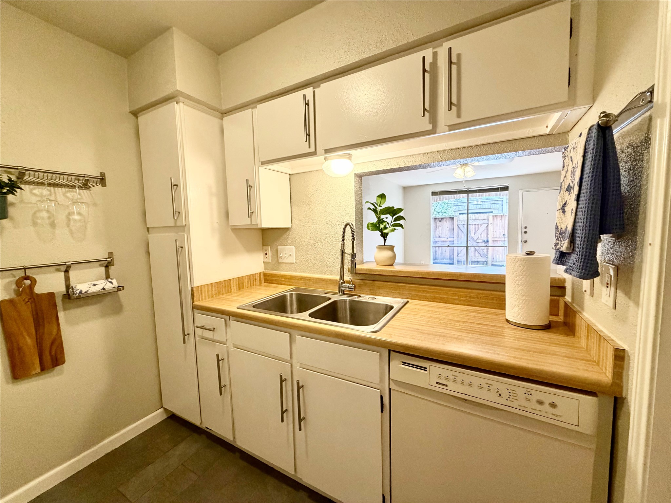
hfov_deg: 102.1
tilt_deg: -5.0
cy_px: 252
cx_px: 336
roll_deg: +2.7
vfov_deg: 85.7
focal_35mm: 14
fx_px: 271
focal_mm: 2.22
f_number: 2.2
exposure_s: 1/120
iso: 320
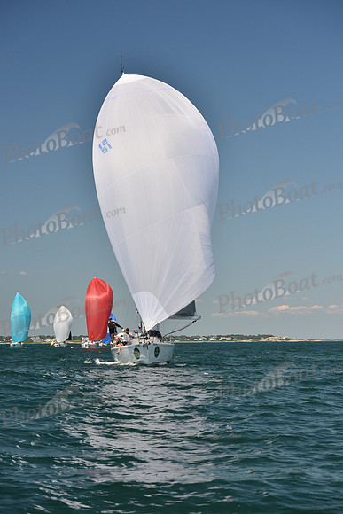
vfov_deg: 25.4
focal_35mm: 80
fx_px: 1143
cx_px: 172
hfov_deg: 17.1
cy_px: 257
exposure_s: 1/1000
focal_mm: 80
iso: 320
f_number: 6.3
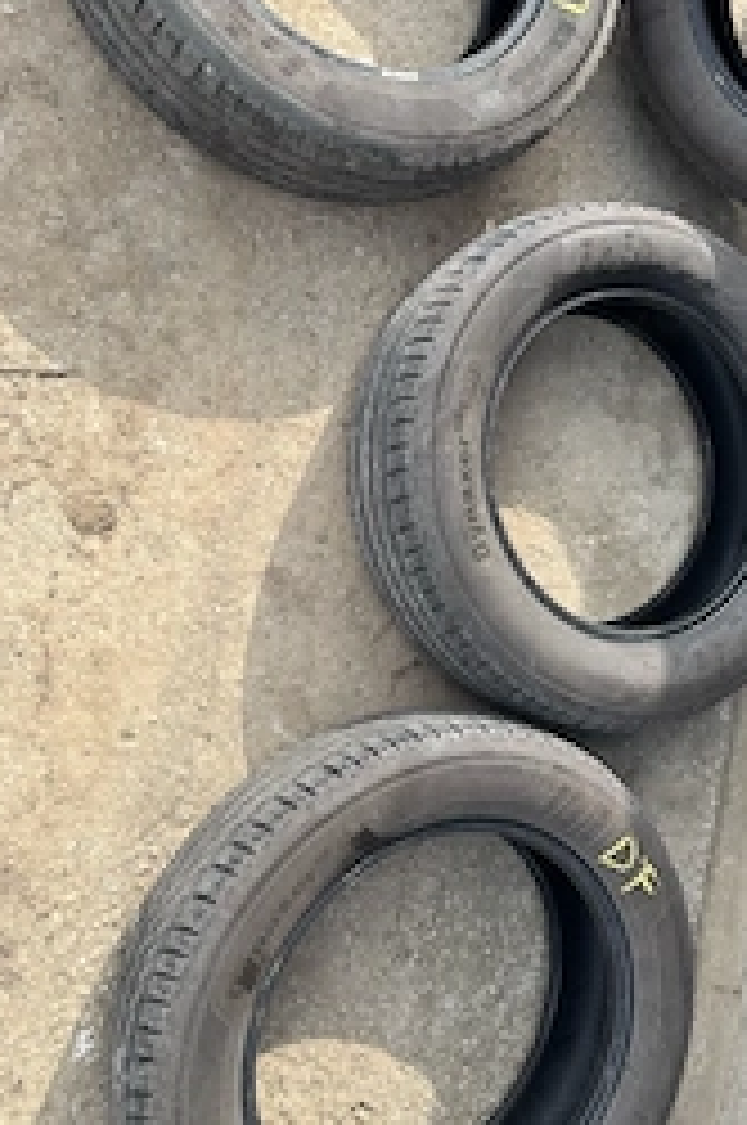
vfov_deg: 48.2
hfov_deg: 32.1
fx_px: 1248
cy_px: 454
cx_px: 634
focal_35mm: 40
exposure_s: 1/1042
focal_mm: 6.76
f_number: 1.78
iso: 80
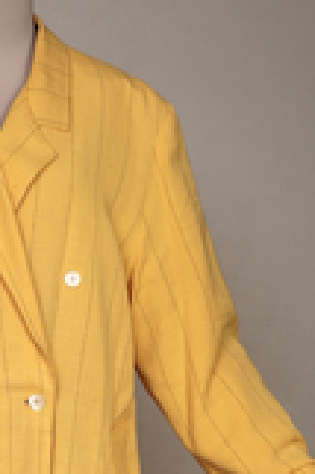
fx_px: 1526
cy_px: 502
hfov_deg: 11.7
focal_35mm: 116
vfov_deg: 17.2
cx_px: 10
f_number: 7.1
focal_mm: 32
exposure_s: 1/15
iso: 200
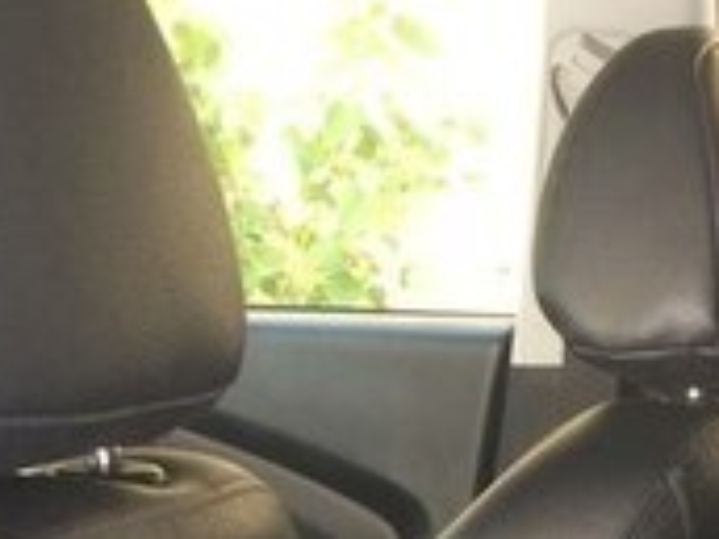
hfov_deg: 17.0
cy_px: 959
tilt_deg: -18.9
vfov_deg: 12.3
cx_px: 853
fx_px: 2306
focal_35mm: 111
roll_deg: -4.8
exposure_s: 1/50
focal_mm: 4.15
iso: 40
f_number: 2.2
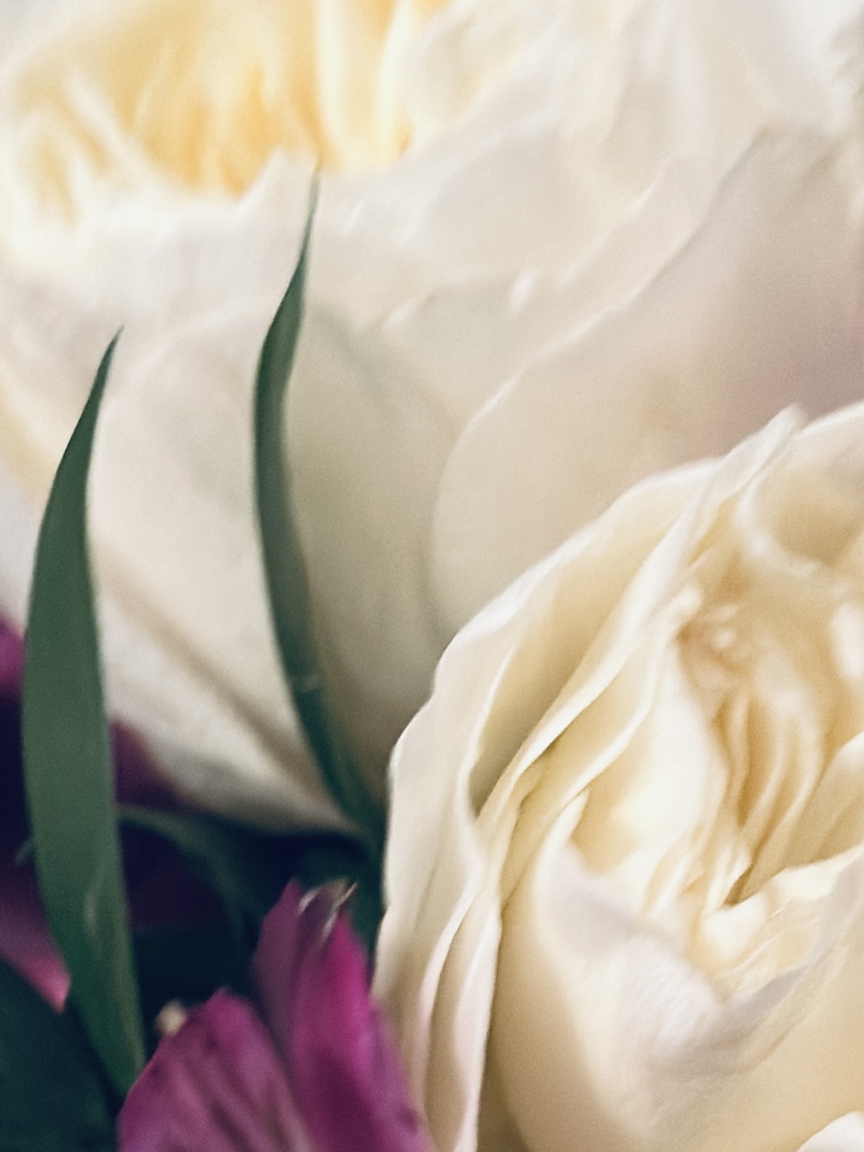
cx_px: 908
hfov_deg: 11.9
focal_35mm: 123
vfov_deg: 15.5
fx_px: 4093
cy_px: 1308
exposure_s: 1/40
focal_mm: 6.86
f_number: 1.78
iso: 400
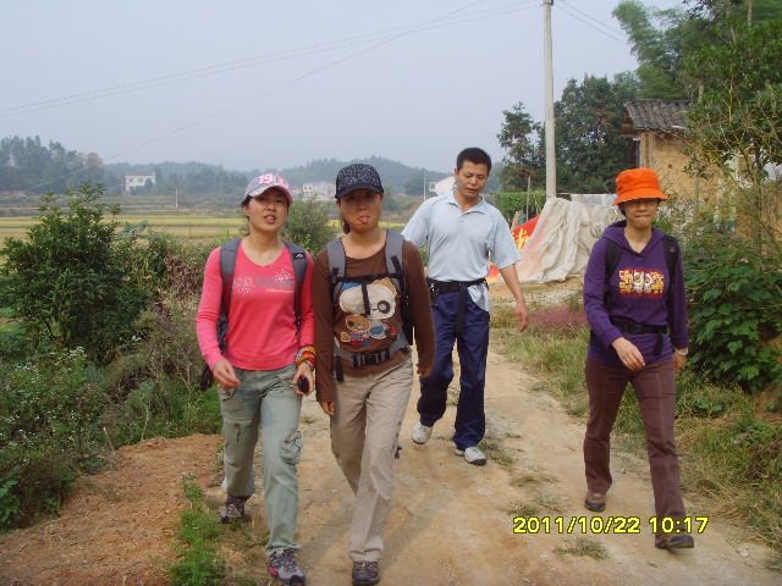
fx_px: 881
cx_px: 391
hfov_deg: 47.9
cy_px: 293
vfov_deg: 36.8
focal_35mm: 39
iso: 80
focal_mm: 6.6
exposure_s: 1/180
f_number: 6.3
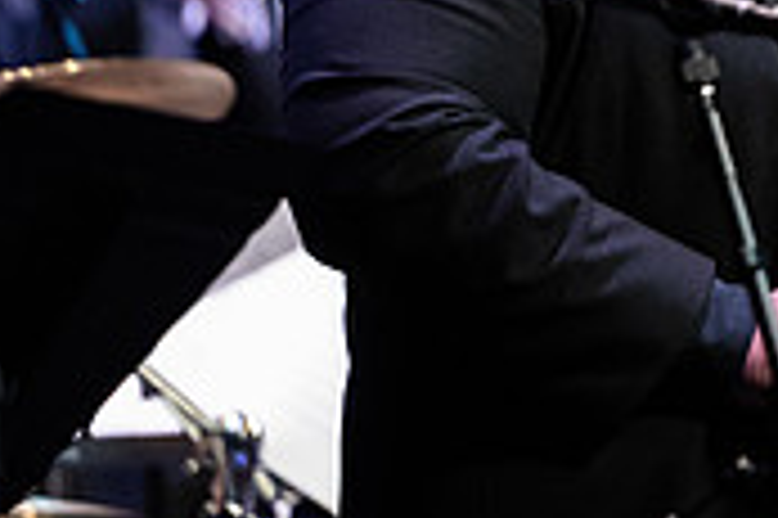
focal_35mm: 722
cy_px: 18
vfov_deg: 1.9
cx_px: 1099
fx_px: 15588
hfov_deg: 2.9
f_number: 2.8
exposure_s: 1/320
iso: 4000
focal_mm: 200
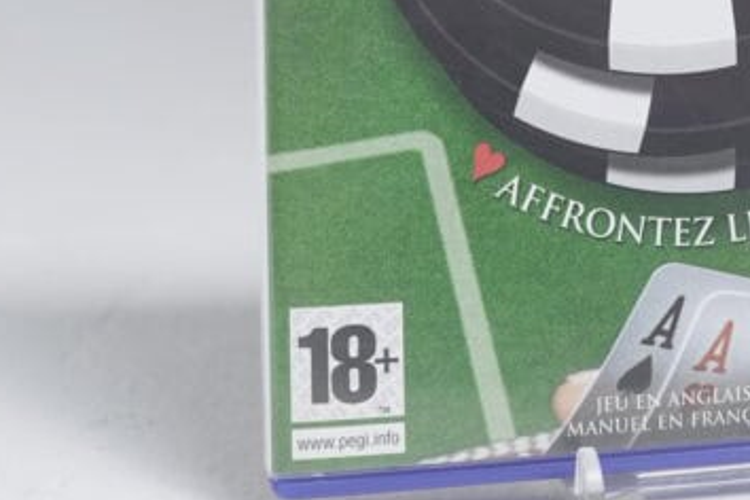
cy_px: -157
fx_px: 2333
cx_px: 667
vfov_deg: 11.9
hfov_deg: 18.0
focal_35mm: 112
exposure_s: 1/20
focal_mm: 33
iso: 640
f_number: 5.6
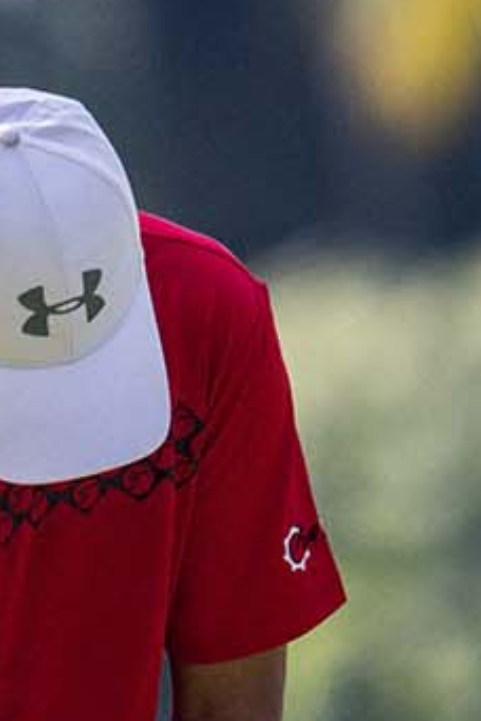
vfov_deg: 0.8
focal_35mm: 2738
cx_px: 283
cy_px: 947
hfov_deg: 0.5
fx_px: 54870
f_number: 8
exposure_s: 1/2500
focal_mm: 650
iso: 2500
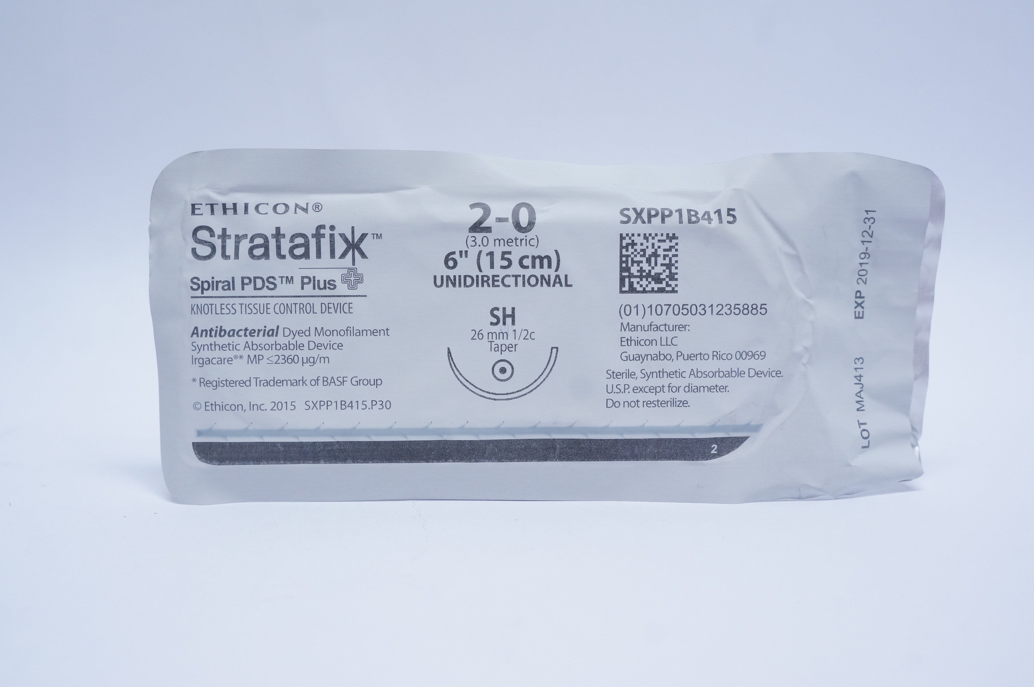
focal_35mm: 39
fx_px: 1119
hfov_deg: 49.6
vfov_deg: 34.1
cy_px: 344
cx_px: 517
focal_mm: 26
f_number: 7.1
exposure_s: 1/50
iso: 800
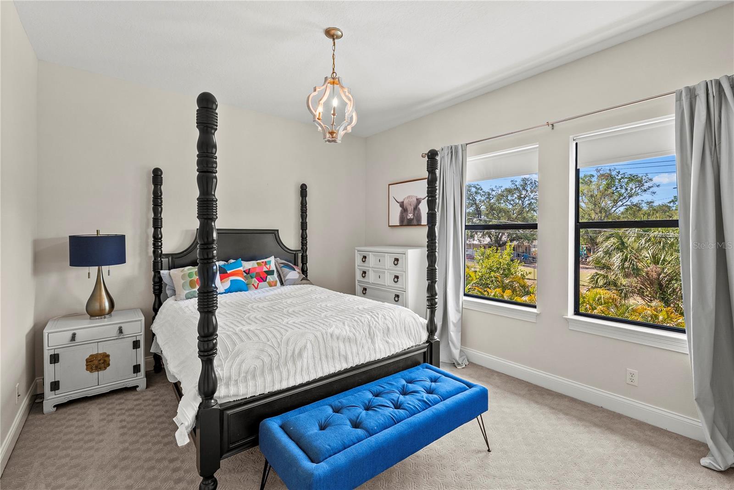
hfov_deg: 96.7
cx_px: 367
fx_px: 326
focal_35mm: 16
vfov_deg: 73.8
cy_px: 245
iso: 640
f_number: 8
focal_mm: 16
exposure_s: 1/5
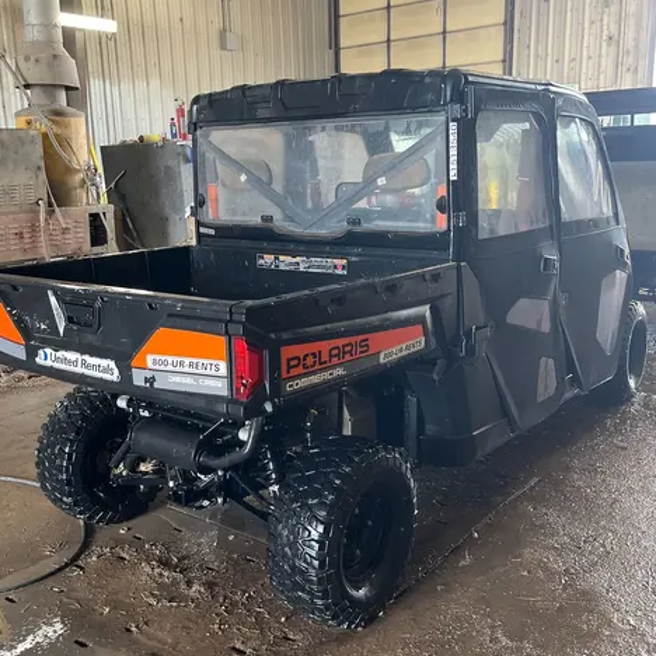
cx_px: 301
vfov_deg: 46.0
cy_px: 343
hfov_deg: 46.0
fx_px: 772
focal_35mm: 36
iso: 160
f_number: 1.6
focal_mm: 5.1
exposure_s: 1/60
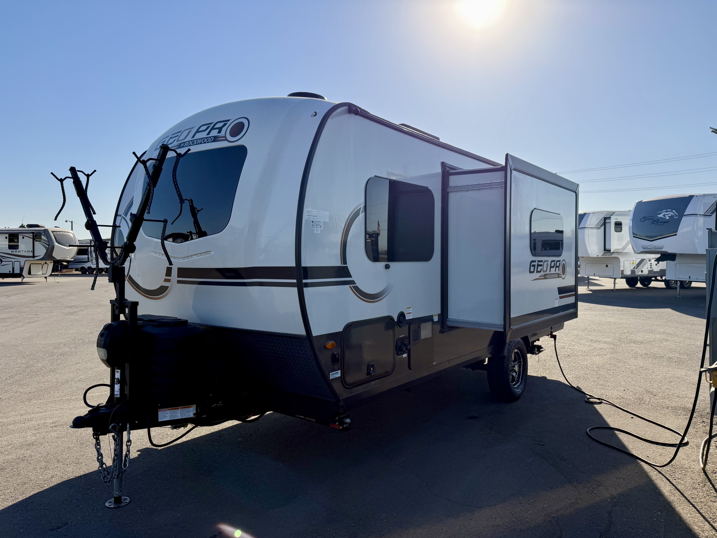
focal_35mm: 24
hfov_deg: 71.6
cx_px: 358
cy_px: 269
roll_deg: -0.1
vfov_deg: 56.8
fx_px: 497
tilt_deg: -1.1
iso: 100
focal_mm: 6.76
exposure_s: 1/7353
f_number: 1.78
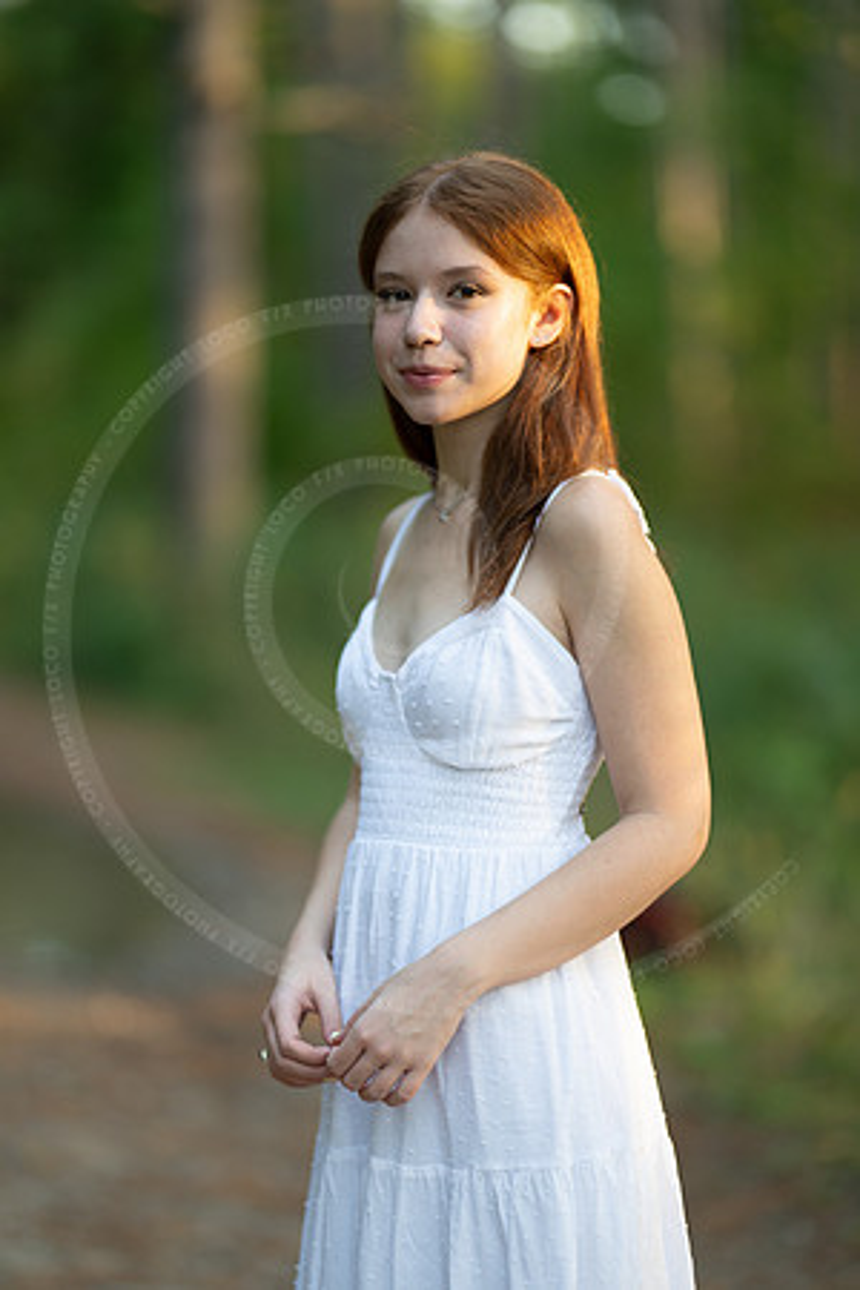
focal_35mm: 85
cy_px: 645
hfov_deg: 16.1
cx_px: 430
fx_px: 3046
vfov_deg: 23.9
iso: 160
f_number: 1.2
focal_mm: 85
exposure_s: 1/320
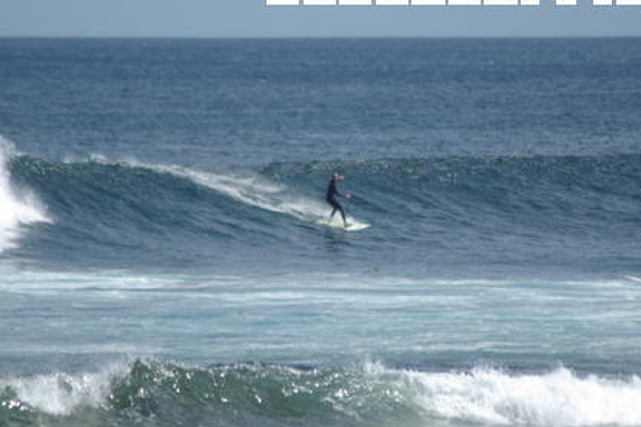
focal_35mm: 594
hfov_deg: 3.5
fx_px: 10572
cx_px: 323
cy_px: 246
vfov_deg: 2.3
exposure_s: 1/350
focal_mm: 300
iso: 100
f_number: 6.7
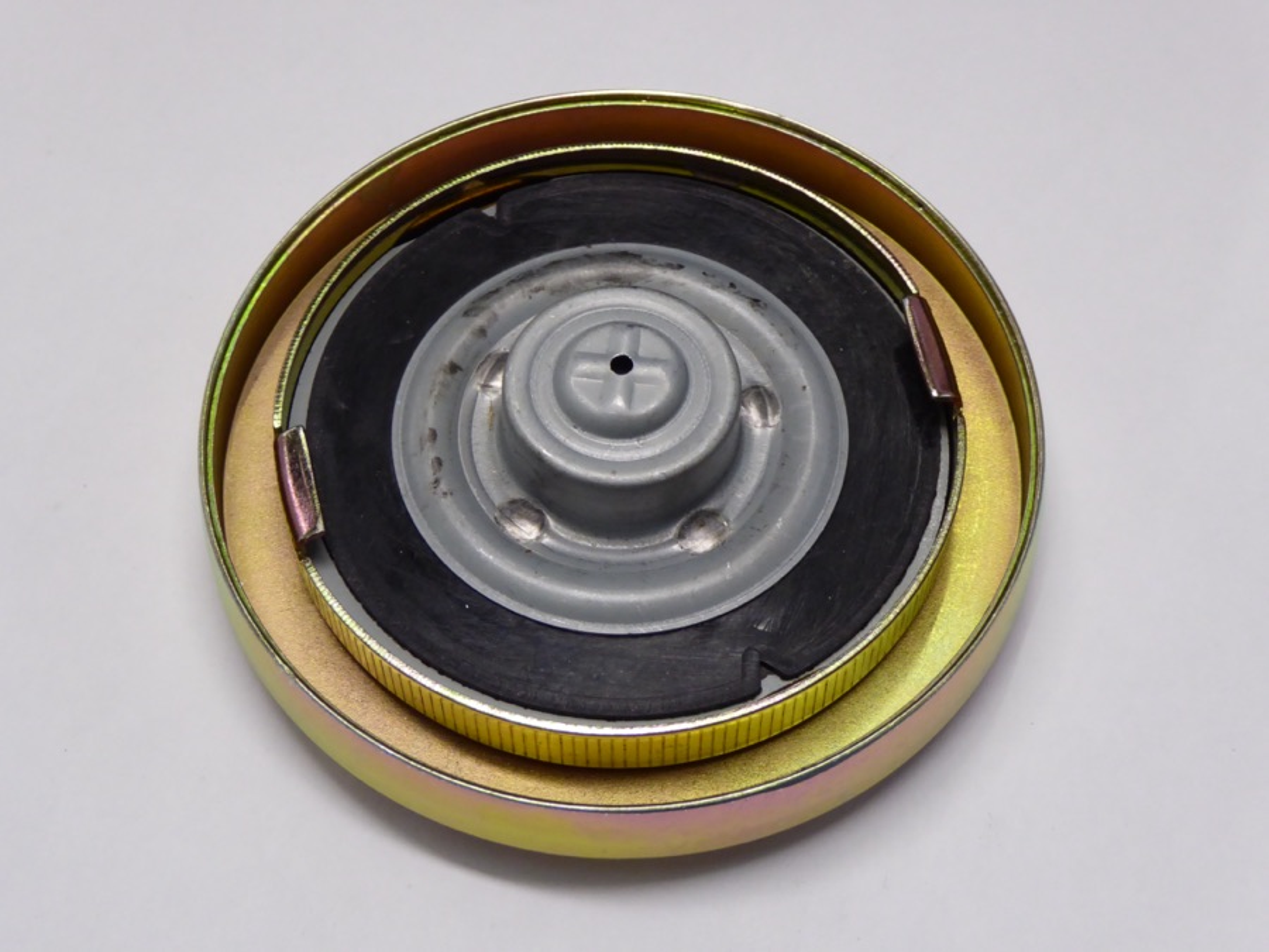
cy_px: 476
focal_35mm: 75
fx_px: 2749
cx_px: 634
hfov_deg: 26.0
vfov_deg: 19.6
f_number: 4.5
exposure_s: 1/40
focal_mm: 12.5
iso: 400
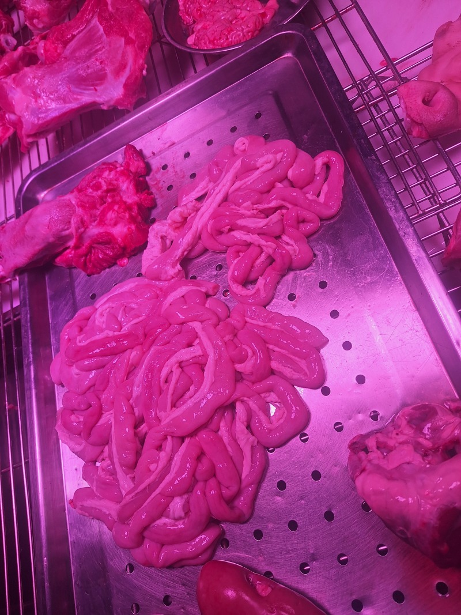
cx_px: 230
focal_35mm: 23
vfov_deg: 73.9
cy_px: 308
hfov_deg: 58.9
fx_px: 408
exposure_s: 1/1058
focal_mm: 5.54
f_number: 1.8
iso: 40
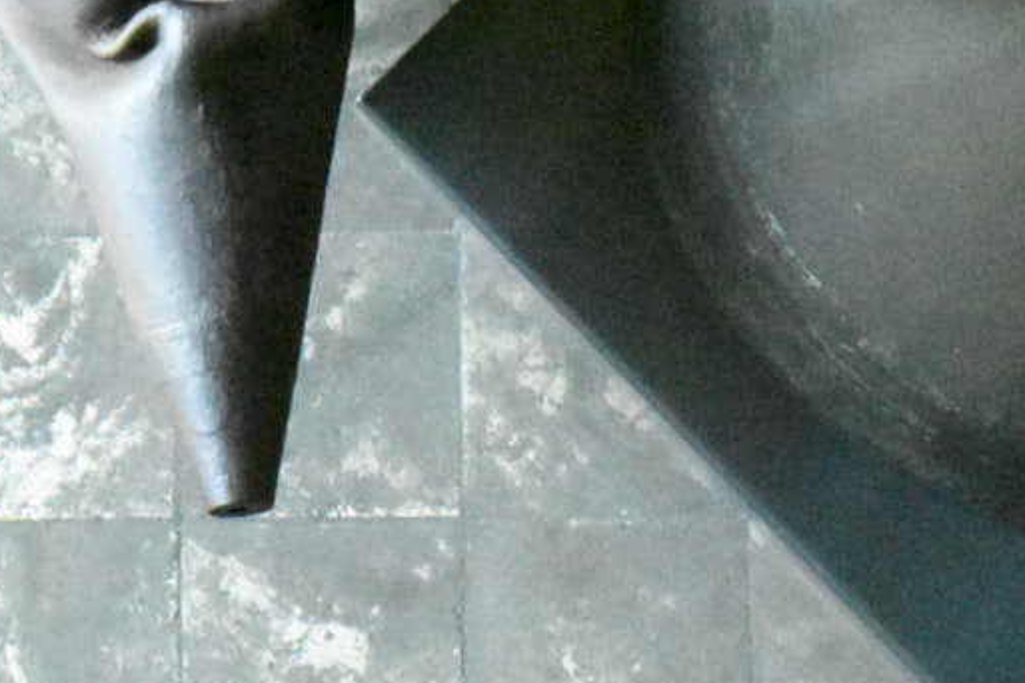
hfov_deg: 4.9
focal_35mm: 419
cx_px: 68
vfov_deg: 3.3
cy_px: -576
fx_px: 11929
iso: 22800
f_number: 22
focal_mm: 70
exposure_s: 1/125
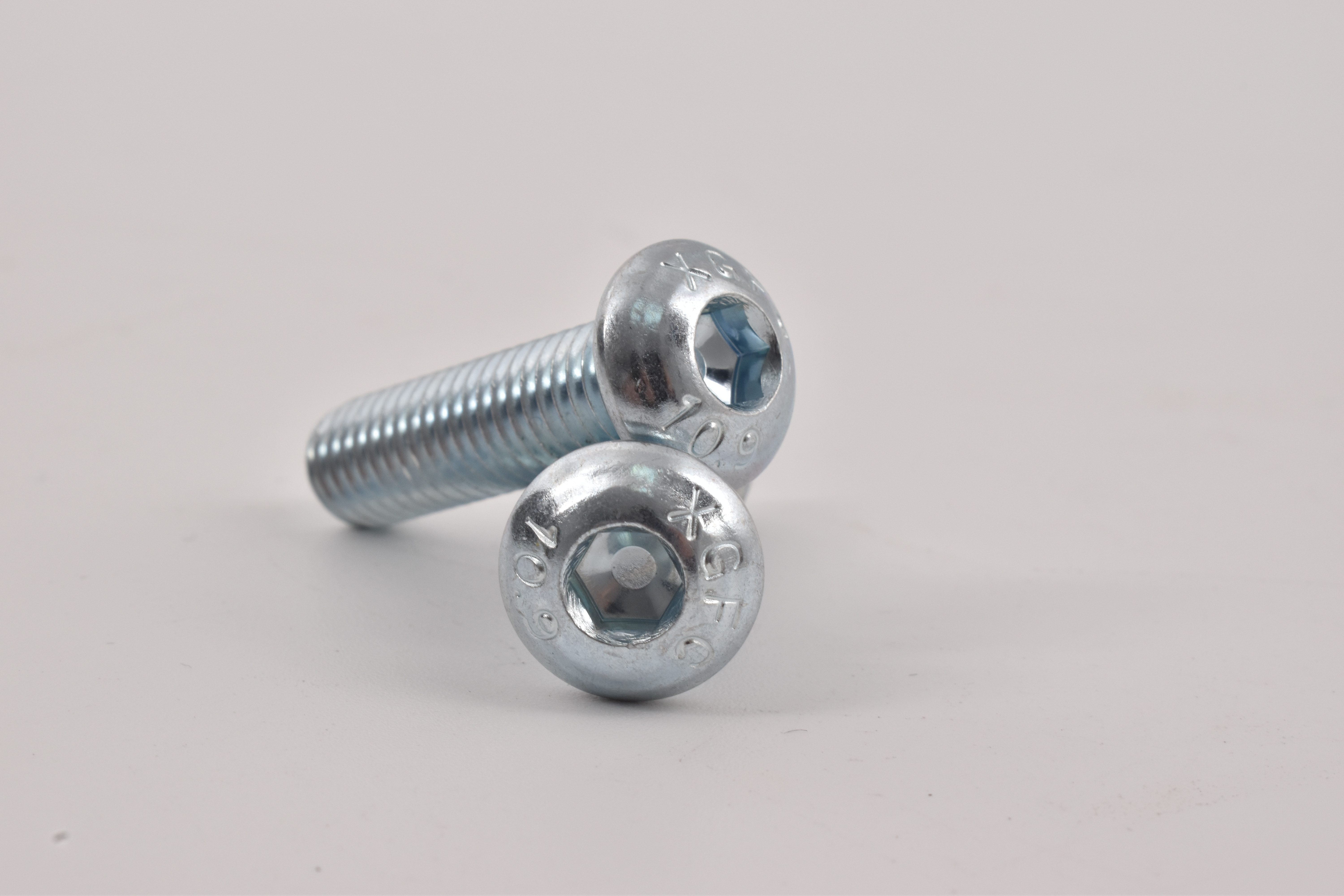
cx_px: 672
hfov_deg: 24.6
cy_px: 448
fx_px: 3080
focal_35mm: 82
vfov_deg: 16.6
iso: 500
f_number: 20
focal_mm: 55
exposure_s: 1/60
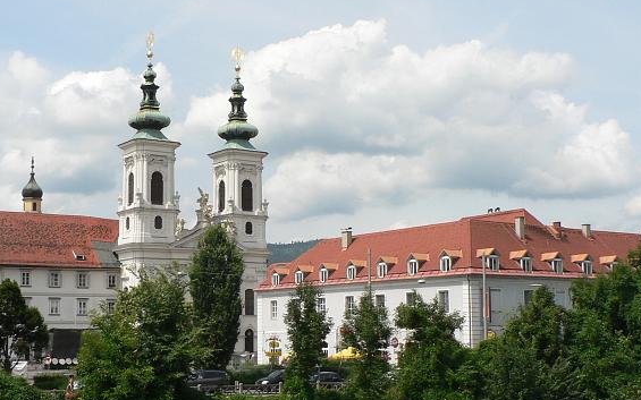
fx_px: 943
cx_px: 272
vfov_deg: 23.9
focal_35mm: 54
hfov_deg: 37.5
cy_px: 238
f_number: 5.6
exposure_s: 1/500
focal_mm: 6
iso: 80
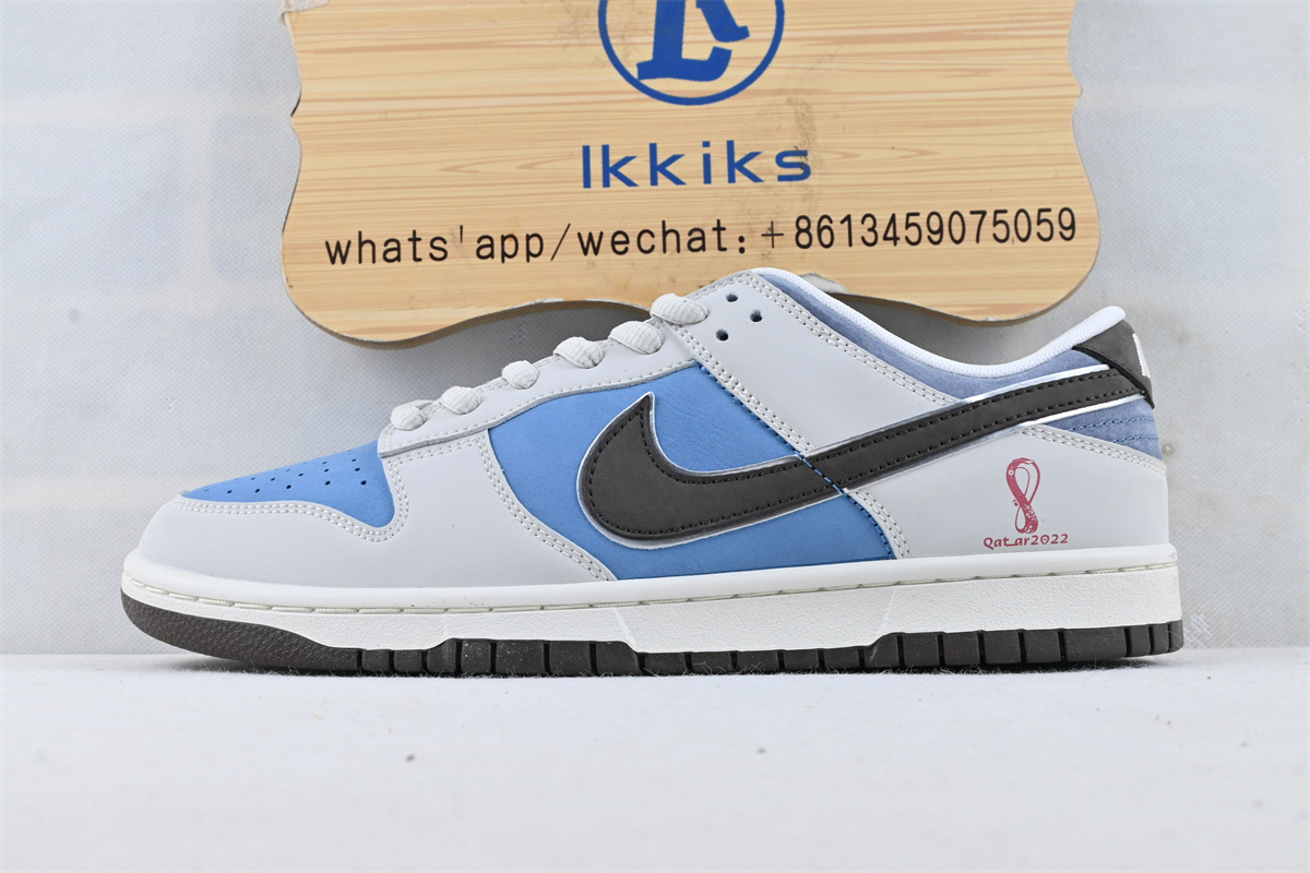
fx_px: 1774
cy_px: 436
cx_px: 655
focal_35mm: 49
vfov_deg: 27.7
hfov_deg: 40.5
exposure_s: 1/13
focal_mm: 32.5
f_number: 10
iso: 100
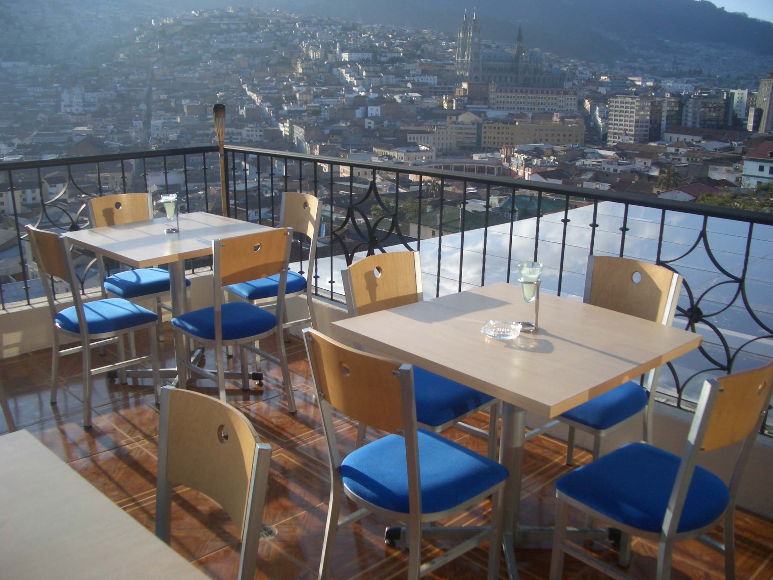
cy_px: 290
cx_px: 386
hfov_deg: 52.6
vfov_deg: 40.7
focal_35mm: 35
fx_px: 782
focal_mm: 5.8
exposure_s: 1/800
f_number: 2.6
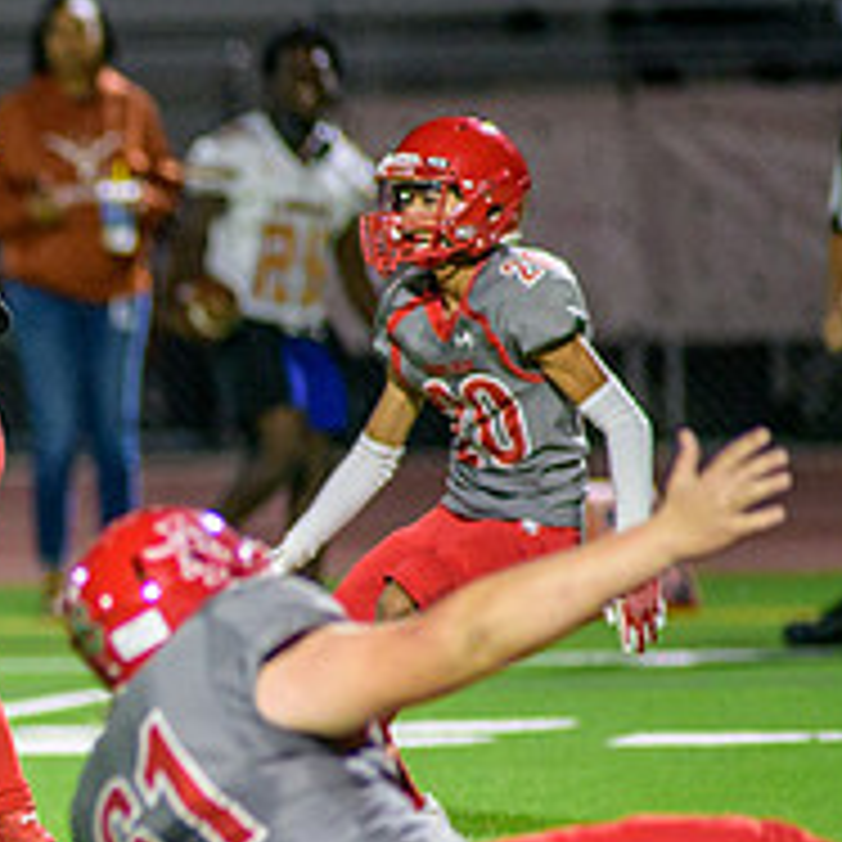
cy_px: 570
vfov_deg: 2.2
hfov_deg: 2.2
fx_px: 21740
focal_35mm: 790
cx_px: -455
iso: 2000
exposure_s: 1/500
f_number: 2.8
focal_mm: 300
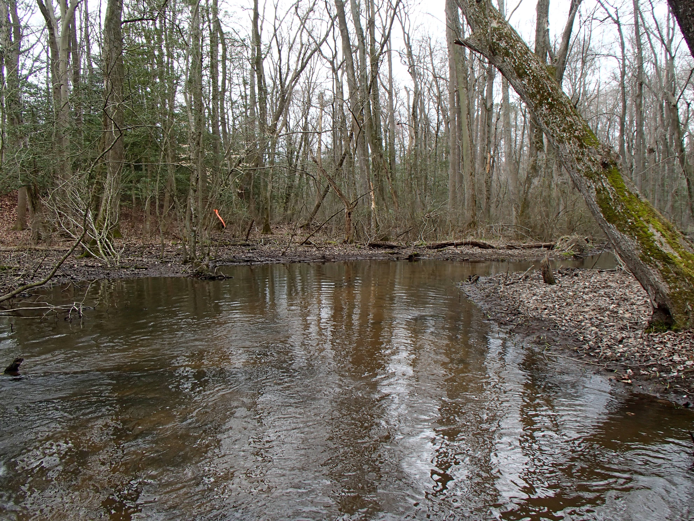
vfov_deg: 49.7
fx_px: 561
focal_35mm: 28
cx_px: 347
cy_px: 260
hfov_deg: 63.4
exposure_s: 1/160
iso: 100
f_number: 3.9
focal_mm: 5
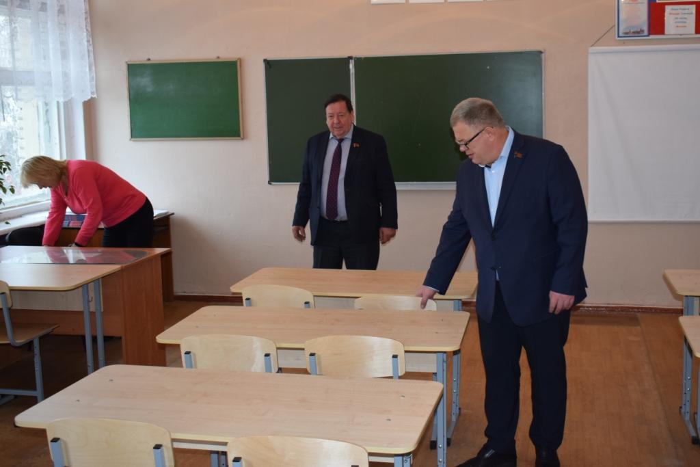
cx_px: 350
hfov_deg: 51.3
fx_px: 729
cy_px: 234
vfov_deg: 35.5
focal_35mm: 38
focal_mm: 25
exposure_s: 1/100
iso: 800
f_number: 5
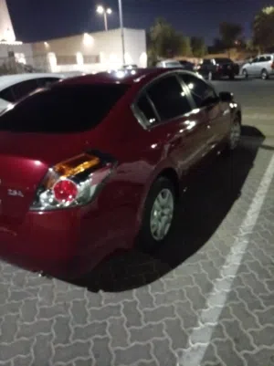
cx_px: 137
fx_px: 264
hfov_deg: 54.8
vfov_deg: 69.4
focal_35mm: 25
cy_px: 183
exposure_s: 1/12.5
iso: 4197
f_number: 1.8
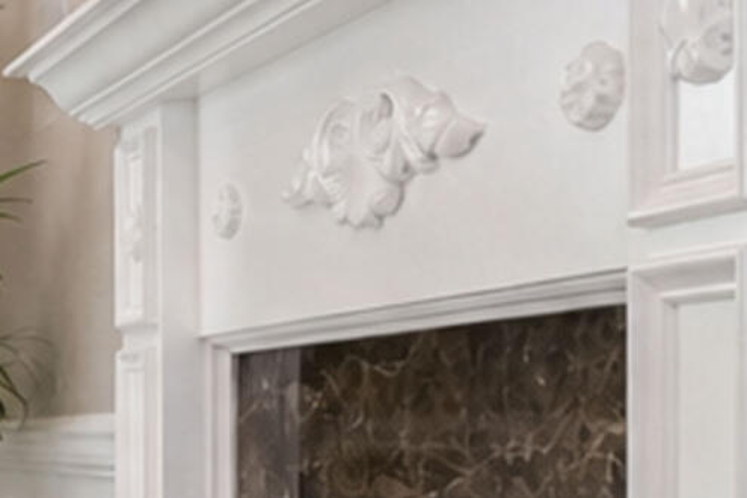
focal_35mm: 91
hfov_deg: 14.7
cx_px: -1020
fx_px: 1888
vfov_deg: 14.9
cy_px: 423
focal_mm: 10
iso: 1600
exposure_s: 1/80
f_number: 9
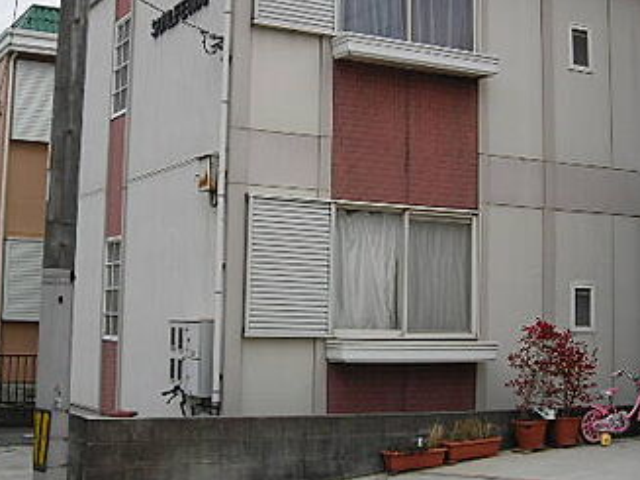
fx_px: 1090
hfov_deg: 32.7
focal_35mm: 59
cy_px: 166
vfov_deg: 24.7
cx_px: 317
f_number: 3.2
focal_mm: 6.3
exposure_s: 1/135
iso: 50
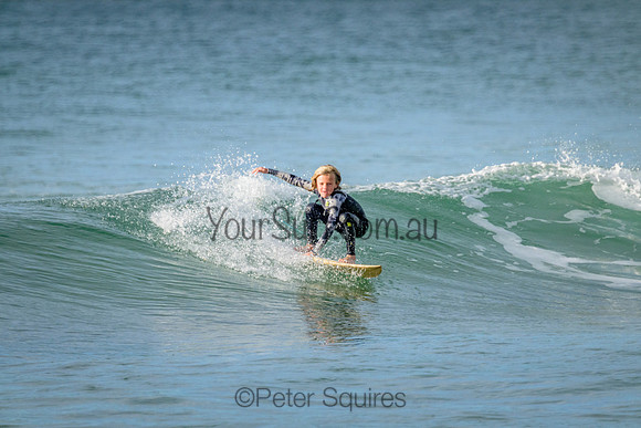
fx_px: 14247
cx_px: 320
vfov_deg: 1.7
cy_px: 214
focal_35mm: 800
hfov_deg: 2.6
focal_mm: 800
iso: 2200
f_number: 11
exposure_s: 1/1250
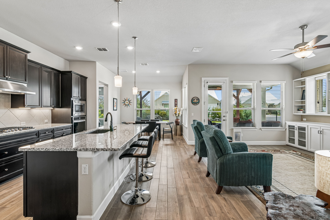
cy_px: 110
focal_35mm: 16
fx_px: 147
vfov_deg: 73.7
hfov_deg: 96.7
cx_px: 165
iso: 320
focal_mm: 11
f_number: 8
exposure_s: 1/50
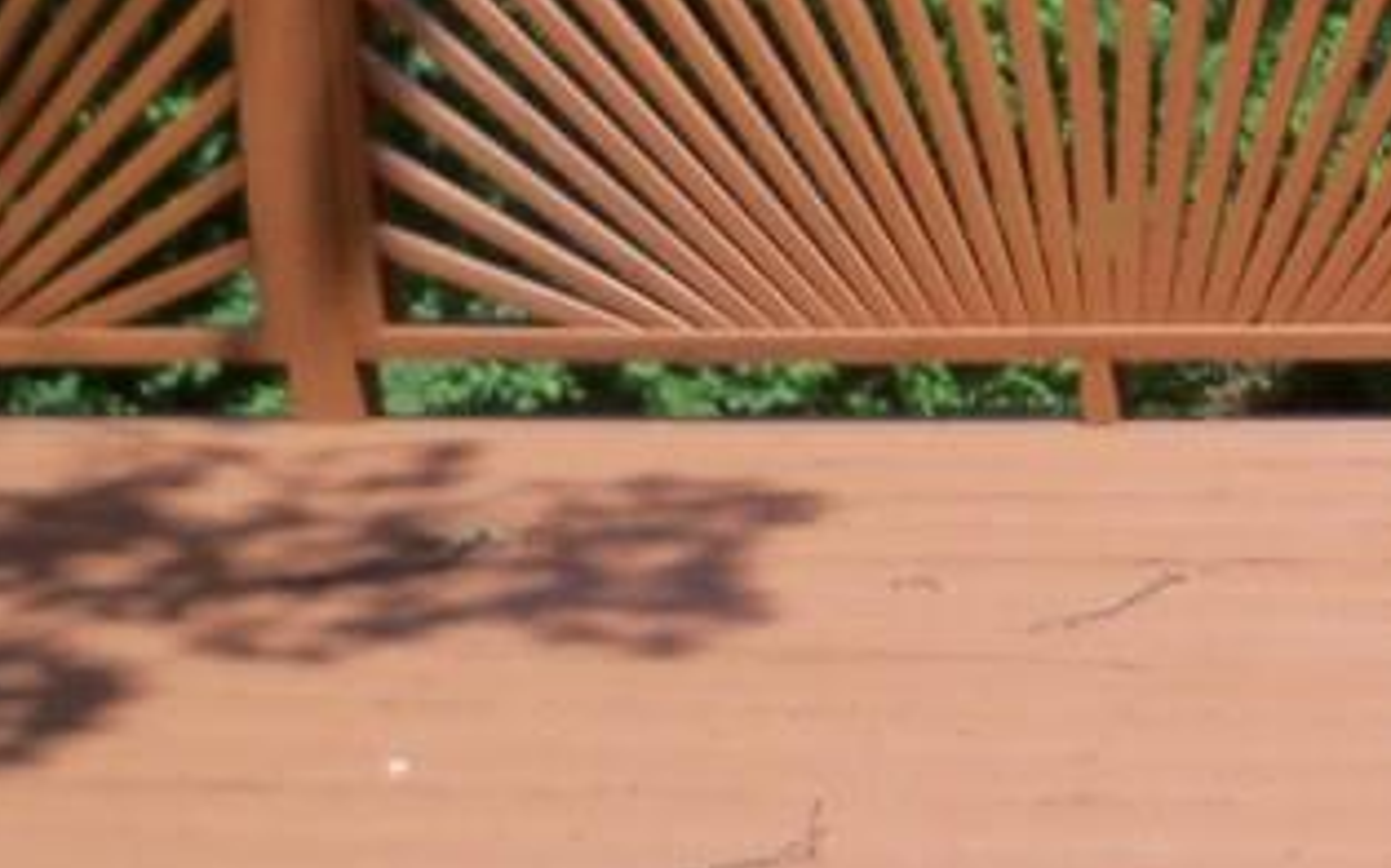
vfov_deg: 10.7
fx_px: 4585
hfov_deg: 16.0
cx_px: 2020
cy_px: -80
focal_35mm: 121
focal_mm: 6.2
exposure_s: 1/640
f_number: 3.5
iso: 80
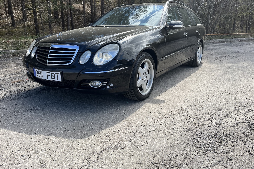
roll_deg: +1.4
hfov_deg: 65.5
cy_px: 71
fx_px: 198
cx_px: 129
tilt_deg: -11.2
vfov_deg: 46.2
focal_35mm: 28
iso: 50
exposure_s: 1/1477
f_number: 1.6
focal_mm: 5.1
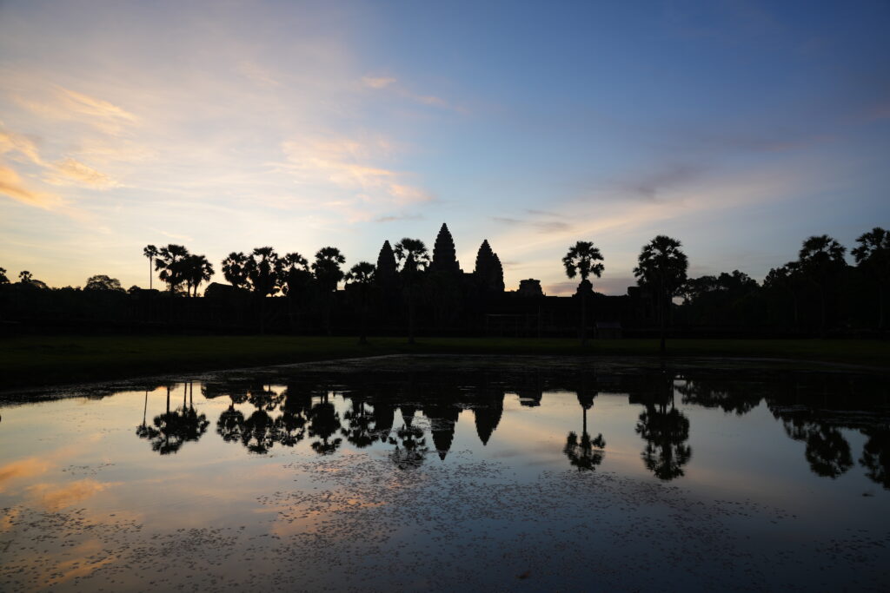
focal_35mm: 24
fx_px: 593
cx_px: 445
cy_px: 296
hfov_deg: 73.7
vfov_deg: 53.1
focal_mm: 24
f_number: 4
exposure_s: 1/60
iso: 100
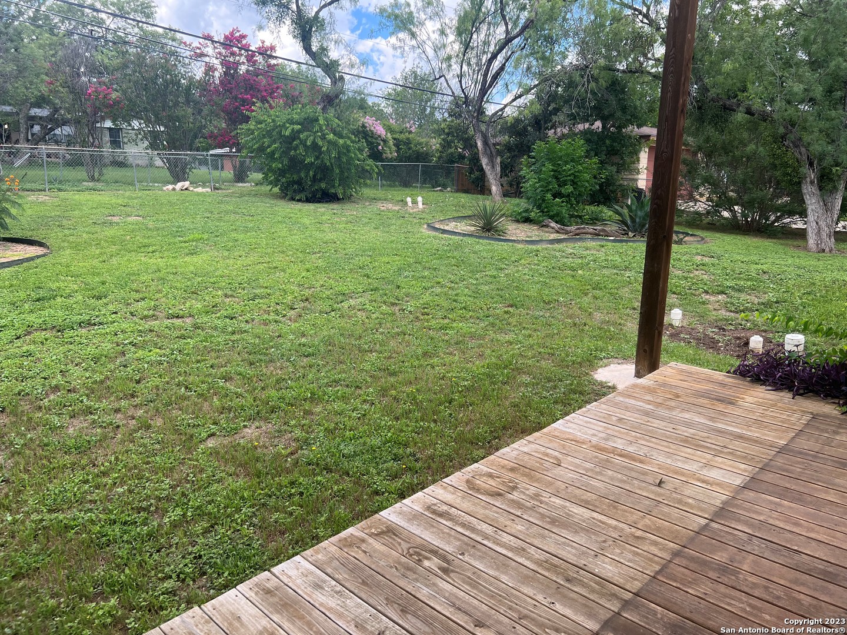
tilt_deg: -12.6
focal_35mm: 26
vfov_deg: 53.1
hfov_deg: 67.3
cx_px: 424
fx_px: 636
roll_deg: -0.3
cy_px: 318
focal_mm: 5.7
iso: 50
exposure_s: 1/808
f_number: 1.5
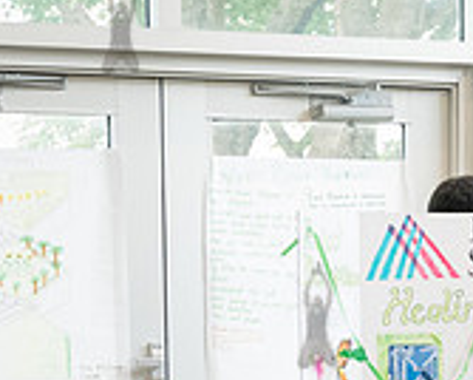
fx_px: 2116
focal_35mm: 151
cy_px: 434
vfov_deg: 10.1
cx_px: 763
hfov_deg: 12.0
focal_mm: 40
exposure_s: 1/400
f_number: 4
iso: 4000
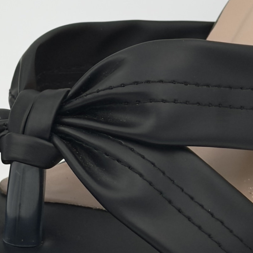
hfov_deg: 8.3
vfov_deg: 8.3
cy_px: 131
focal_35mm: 211
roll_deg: +0.7
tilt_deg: -28.5
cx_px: 143
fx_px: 1745
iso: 64
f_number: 1.78
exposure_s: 1/1838
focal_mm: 6.76
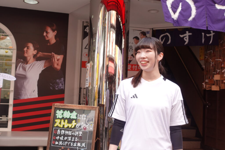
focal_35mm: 49
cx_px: 112
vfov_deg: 27.5
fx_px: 306
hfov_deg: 40.3
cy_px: 75
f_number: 4
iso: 125
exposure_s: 1/125
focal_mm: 18.4
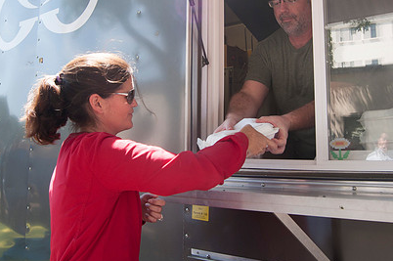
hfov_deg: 49.6
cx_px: 207
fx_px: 425
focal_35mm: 39
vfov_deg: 33.8
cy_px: 86
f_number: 5.6
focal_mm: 18
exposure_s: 1/200
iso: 200
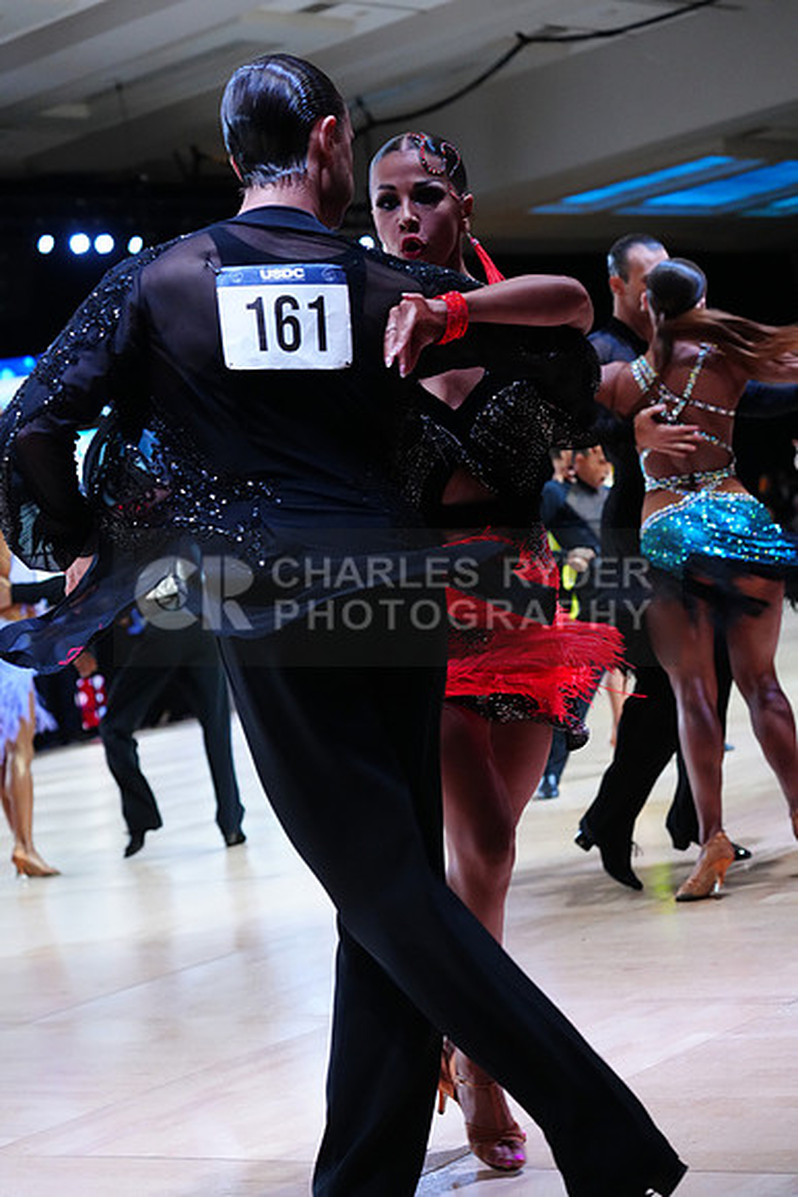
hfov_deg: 19.5
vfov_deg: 28.8
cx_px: 399
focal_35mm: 70
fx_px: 2326
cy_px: 598
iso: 6400
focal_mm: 70
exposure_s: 1/400
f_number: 4.5
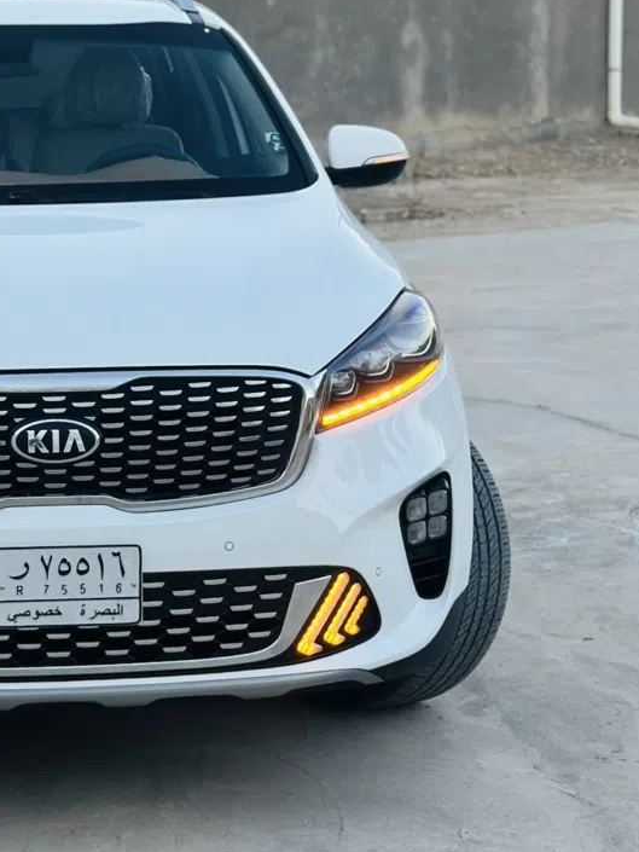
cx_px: 29
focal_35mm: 93
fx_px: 2288
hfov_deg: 15.7
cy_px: 346
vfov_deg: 21.1
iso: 80
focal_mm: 6.86
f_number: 1.78
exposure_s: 1/549
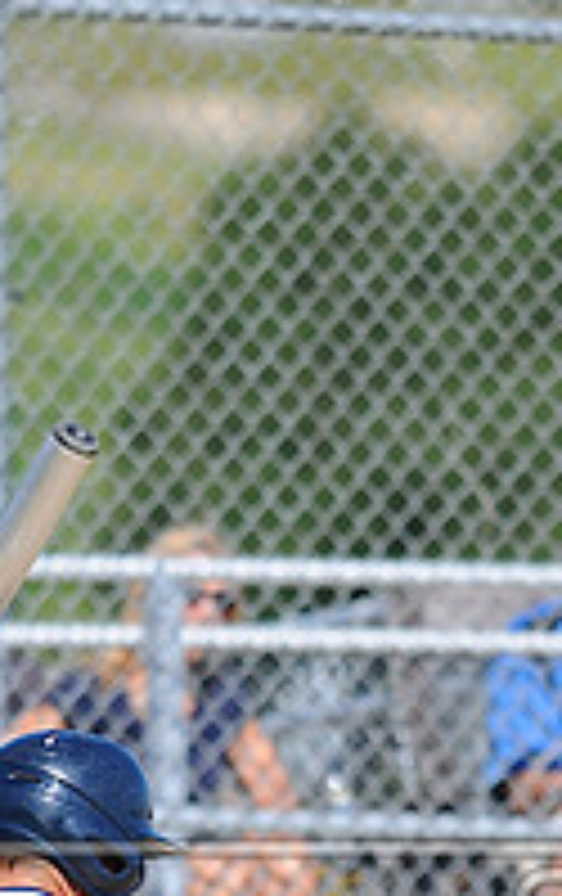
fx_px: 25248
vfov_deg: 2.0
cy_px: 1004
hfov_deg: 1.3
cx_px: 263
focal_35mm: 1034
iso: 200
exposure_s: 1/1250
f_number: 4
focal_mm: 300
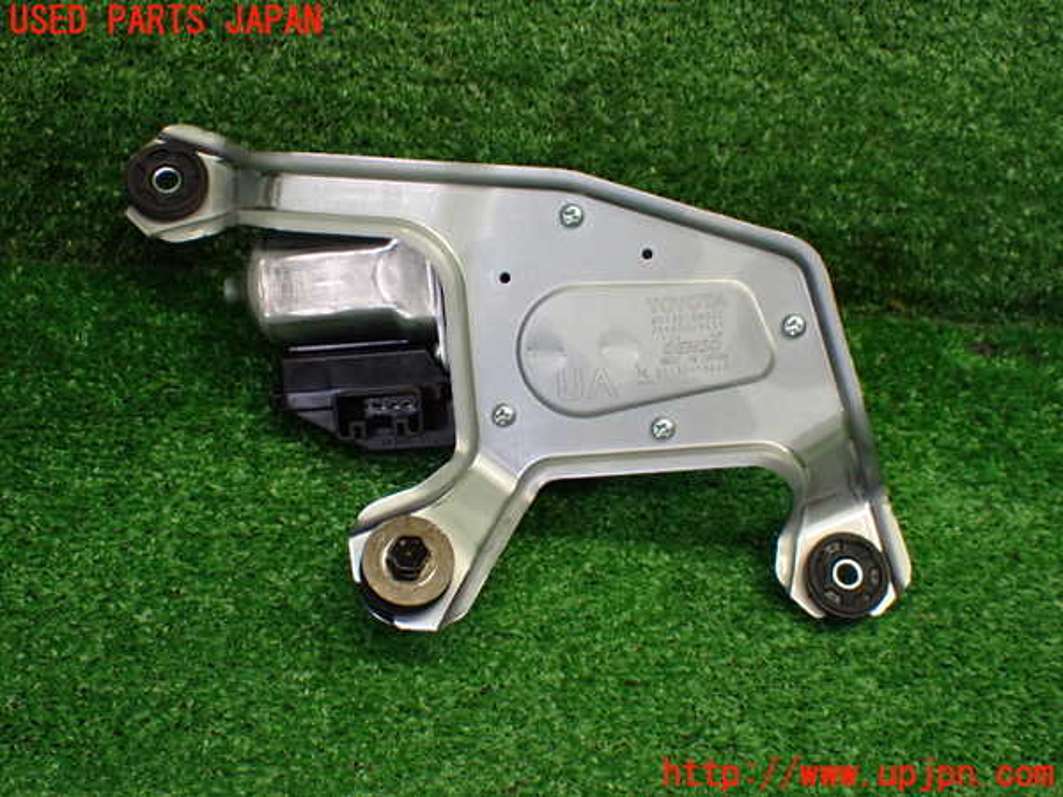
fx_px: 1535
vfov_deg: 29.1
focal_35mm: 50
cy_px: 398
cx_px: 532
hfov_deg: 38.2
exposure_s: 1/125
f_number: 3.2
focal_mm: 9.01
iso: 800
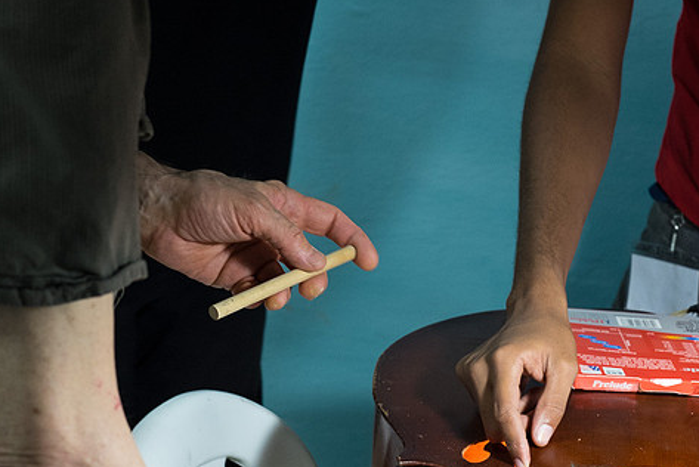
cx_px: 420
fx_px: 2001
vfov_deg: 13.3
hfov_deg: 19.8
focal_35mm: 103
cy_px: 242
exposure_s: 1/40
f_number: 5.6
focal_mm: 56
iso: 6400
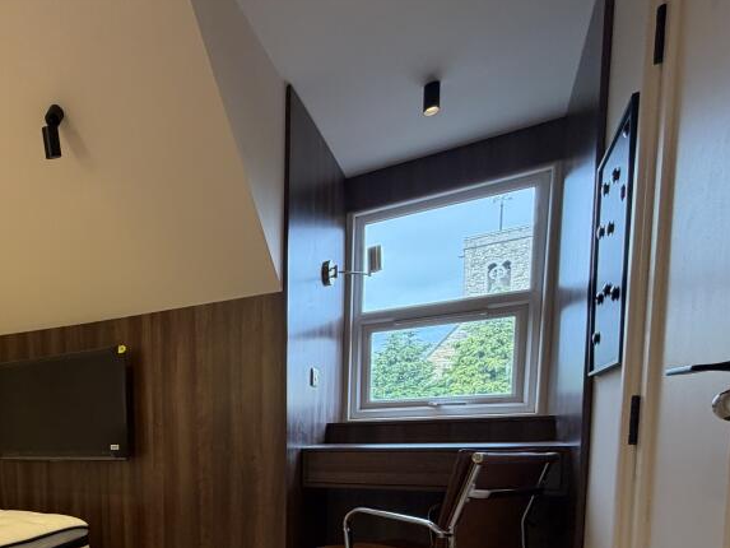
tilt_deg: -5.2
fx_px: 527
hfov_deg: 59.6
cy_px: 484
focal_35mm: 25
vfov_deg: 49.4
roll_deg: +2.4
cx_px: 80
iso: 160
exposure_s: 1/121
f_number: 2.2
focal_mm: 2.22
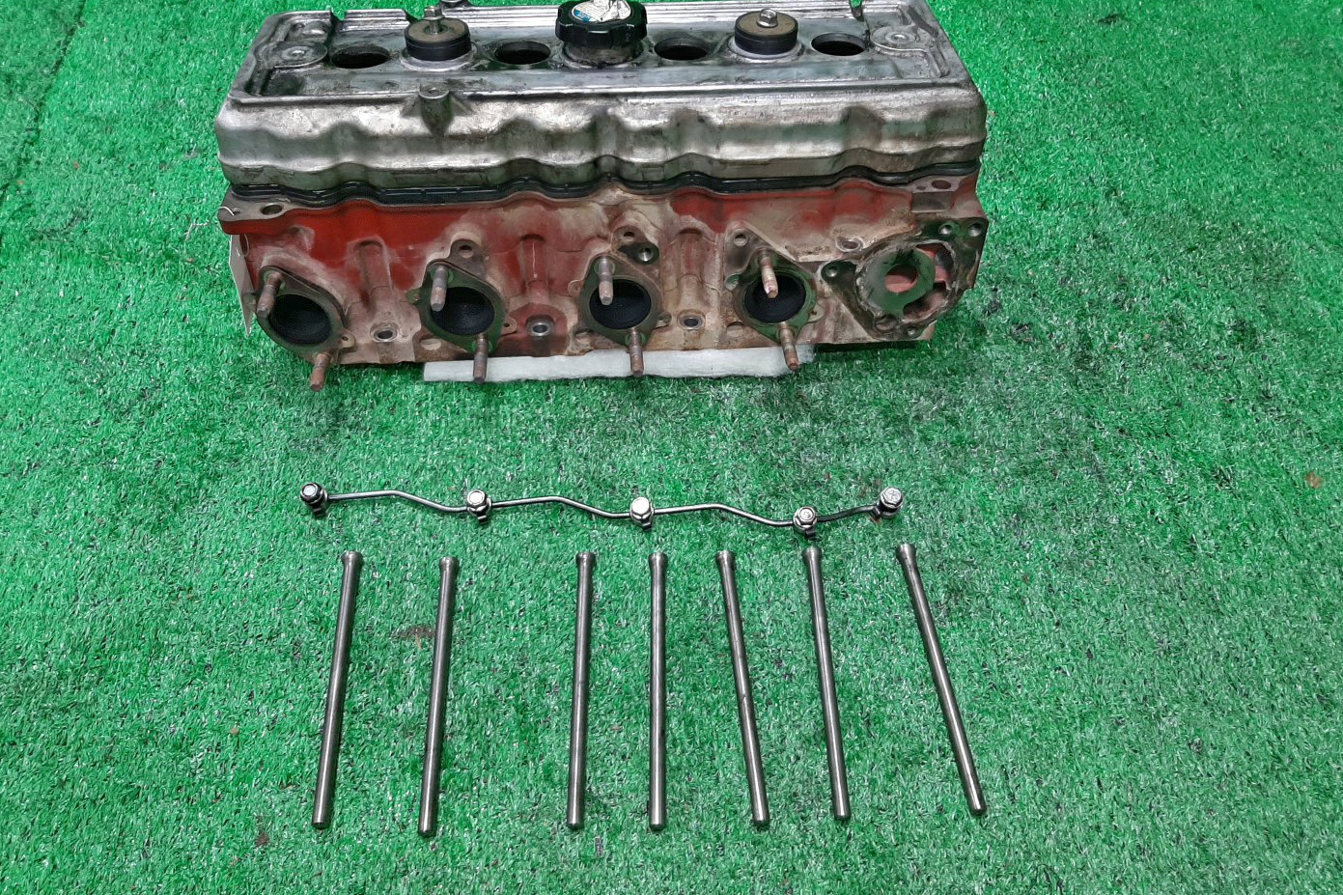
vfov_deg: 46.4
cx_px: 658
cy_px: 431
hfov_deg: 65.5
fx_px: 1044
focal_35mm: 28
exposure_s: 1/50
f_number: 1.7
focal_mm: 3.93
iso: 131
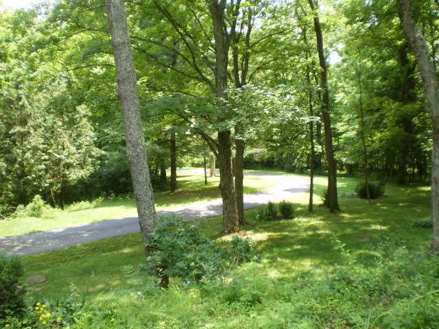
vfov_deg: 39.7
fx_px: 457
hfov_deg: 51.4
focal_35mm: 36
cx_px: 220
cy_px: 164
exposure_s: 1/125
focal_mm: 6.3
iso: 64
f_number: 3.1
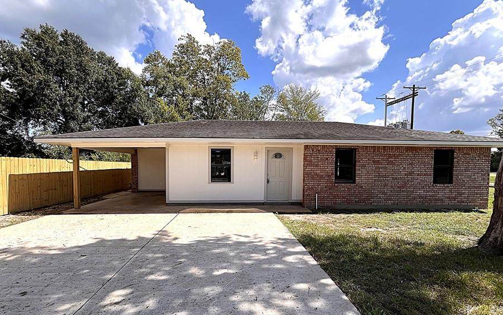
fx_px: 233
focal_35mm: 17
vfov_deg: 67.7
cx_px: 241
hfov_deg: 94.3
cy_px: 181
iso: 32
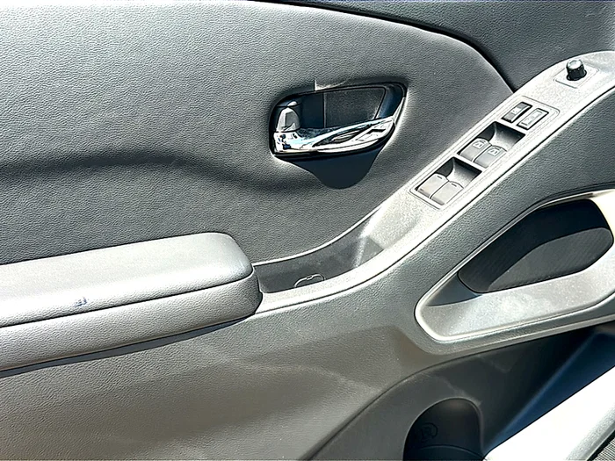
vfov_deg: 36.8
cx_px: 308
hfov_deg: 47.9
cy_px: 230
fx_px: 693
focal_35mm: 39
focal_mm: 6.86
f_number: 1.78
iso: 80
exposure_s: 1/896
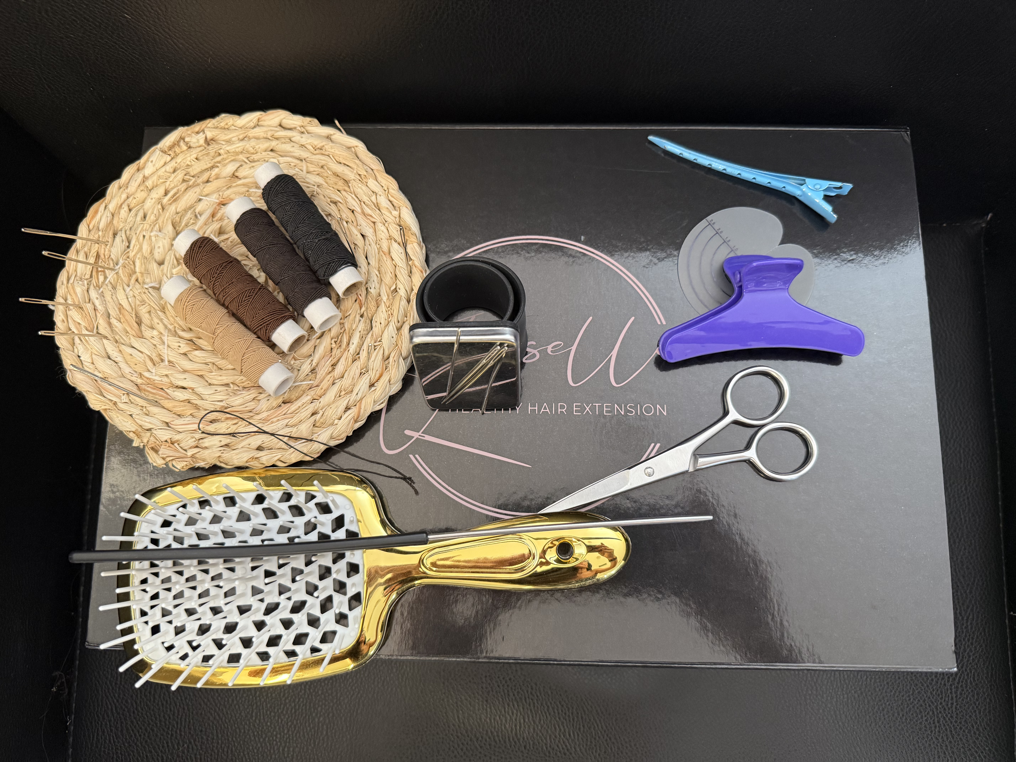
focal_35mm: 24
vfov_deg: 56.8
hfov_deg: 71.6
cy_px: 381
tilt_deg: -87.9
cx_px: 508
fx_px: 704
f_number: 1.78
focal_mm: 6.76
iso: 400
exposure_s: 1/60
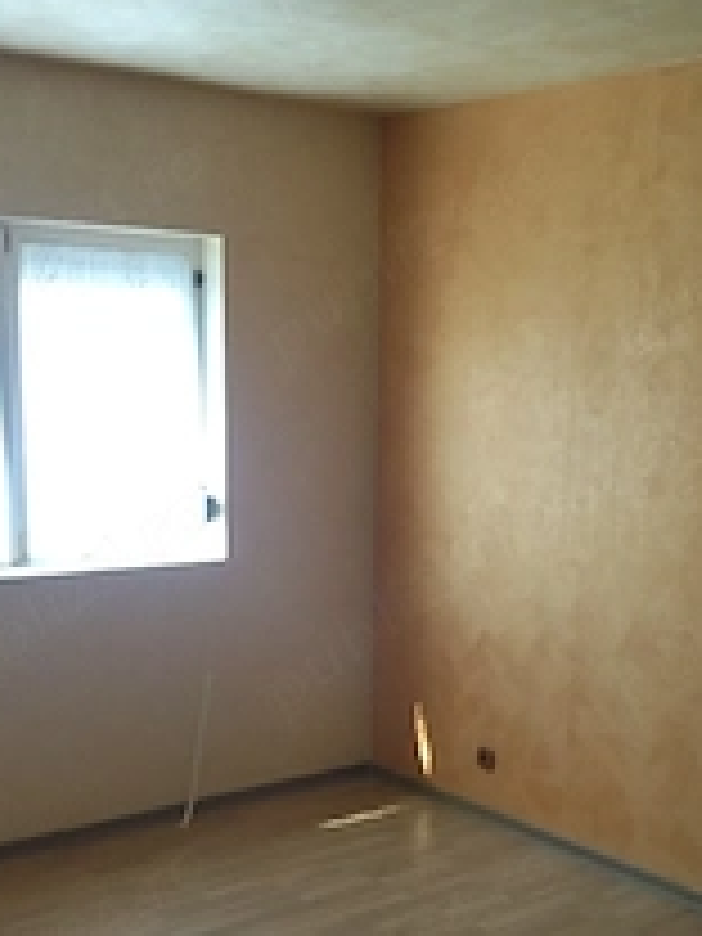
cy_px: 657
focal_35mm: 52
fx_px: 1406
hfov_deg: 27.8
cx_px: 500
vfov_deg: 36.3
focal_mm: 4.74
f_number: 1.79
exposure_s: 1/100
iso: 169
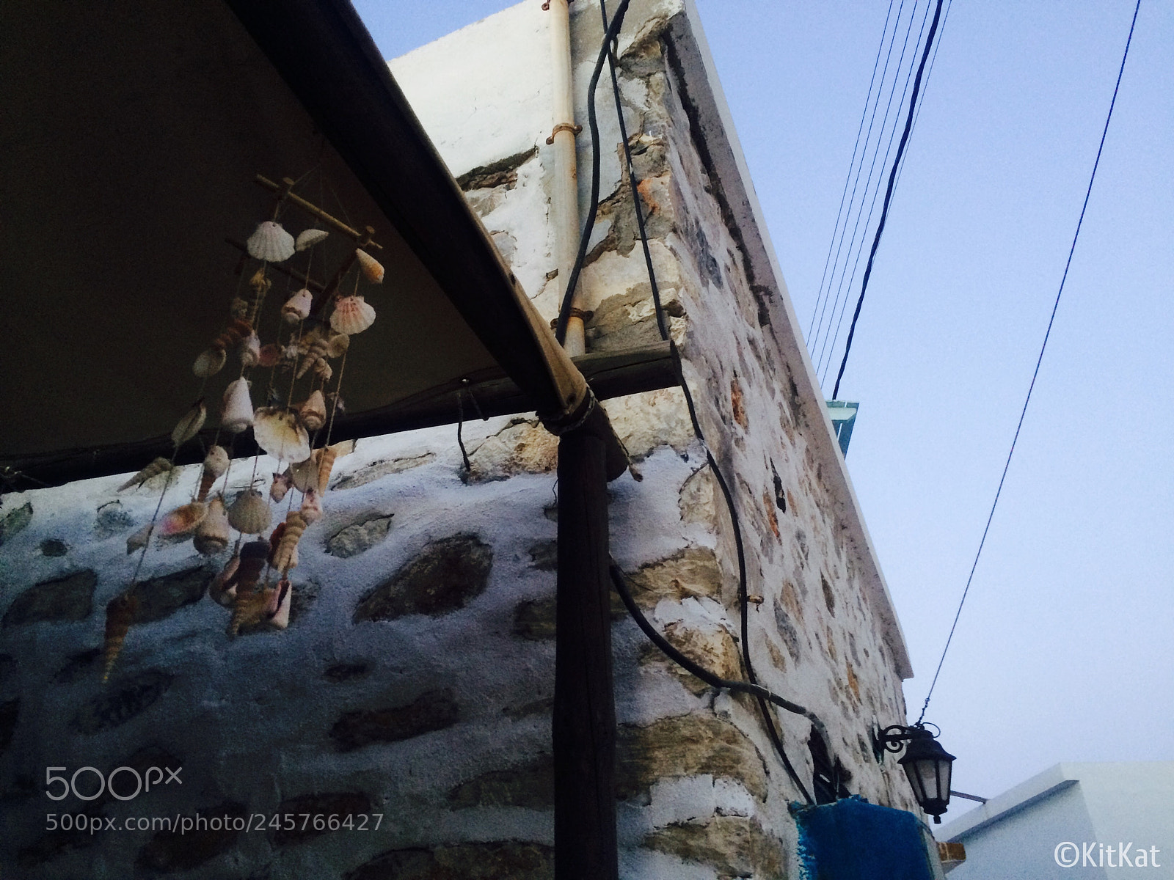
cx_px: 587
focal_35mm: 29
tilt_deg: +29.6
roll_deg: +1.5
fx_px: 984
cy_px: 440
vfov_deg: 48.2
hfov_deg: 61.7
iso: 200
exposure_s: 1/33
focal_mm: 4.15
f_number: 2.2
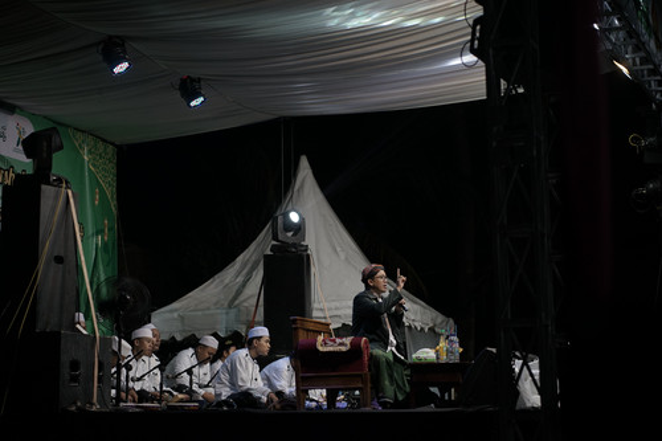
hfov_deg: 23.9
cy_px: 220
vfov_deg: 16.1
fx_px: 1562
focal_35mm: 85
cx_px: 331
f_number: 2.5
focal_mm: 85
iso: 400
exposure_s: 1/125
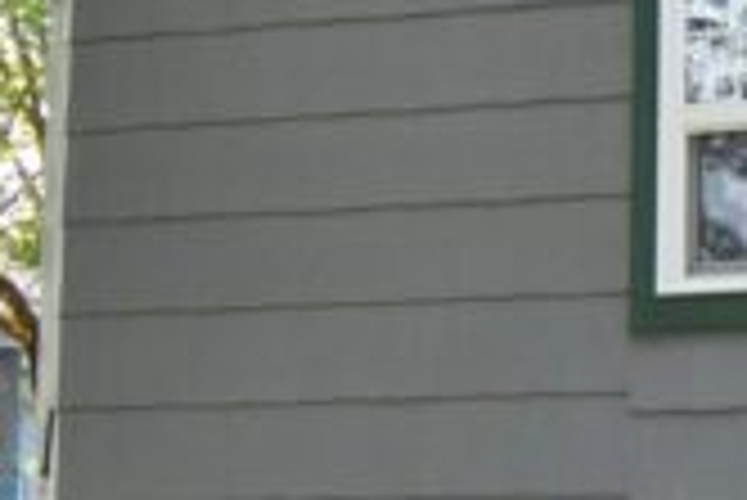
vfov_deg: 9.0
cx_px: 1377
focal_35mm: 152
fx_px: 3157
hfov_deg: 12.3
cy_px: 32
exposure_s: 1/200
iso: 320
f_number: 9
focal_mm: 14
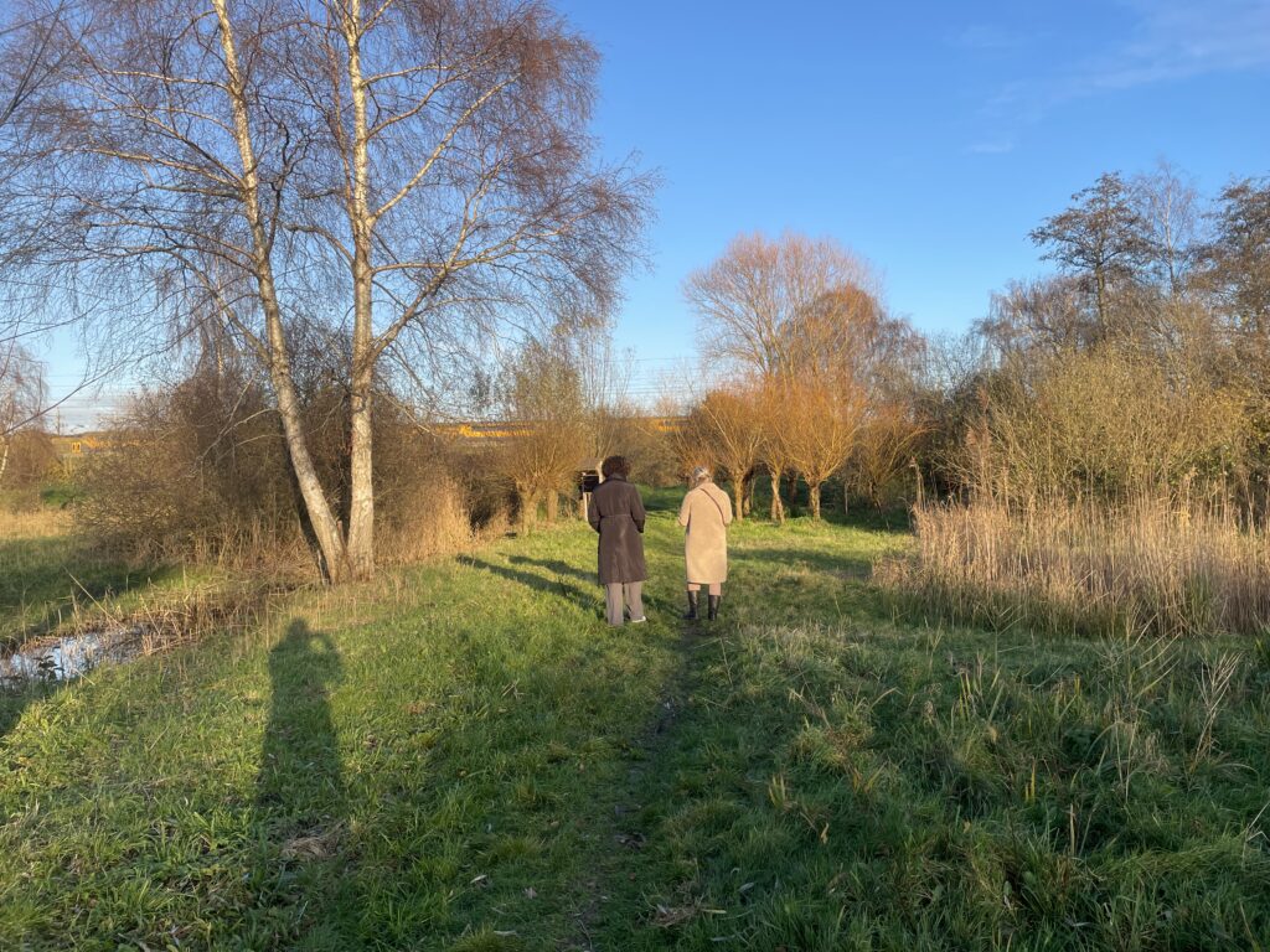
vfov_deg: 53.1
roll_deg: +1.2
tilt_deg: +0.4
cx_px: 635
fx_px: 954
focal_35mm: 26
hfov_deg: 67.3
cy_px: 476
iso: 32
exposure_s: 1/1024
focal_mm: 4.2
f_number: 1.6
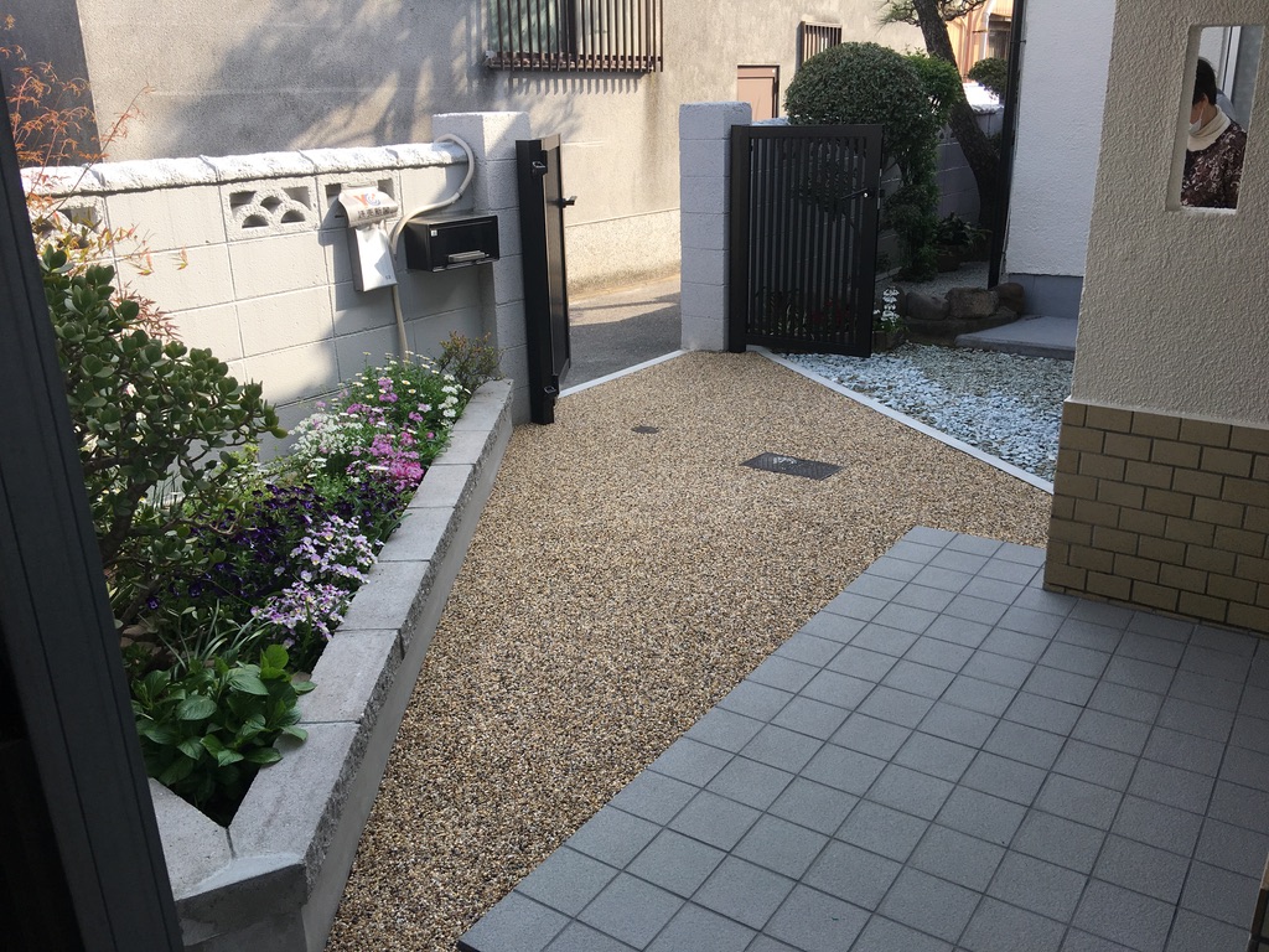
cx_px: 634
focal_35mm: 29
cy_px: 476
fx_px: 1063
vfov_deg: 48.2
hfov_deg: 61.7
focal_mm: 4.15
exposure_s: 1/390
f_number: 2.2
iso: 25
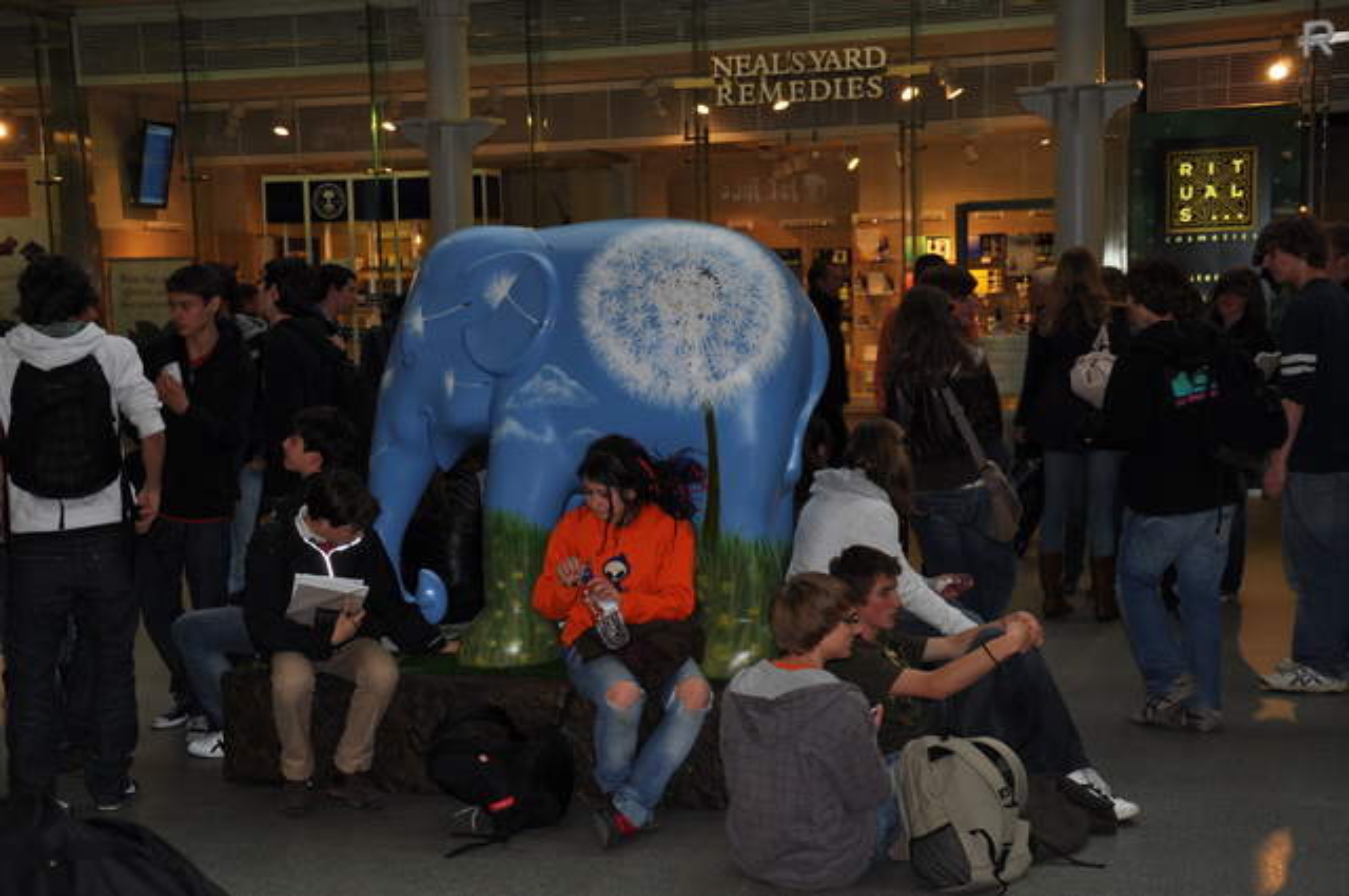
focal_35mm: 51
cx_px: 674
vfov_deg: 26.4
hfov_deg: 38.9
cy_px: 448
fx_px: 1909
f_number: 4.2
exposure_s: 1/60
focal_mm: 34
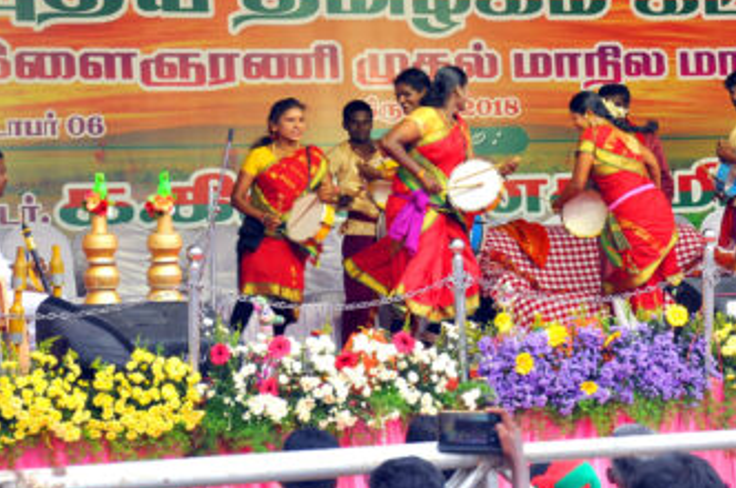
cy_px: 197
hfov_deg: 11.4
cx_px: 663
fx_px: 3653
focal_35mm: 179
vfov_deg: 7.6
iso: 400
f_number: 7.1
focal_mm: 66
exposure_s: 1/125
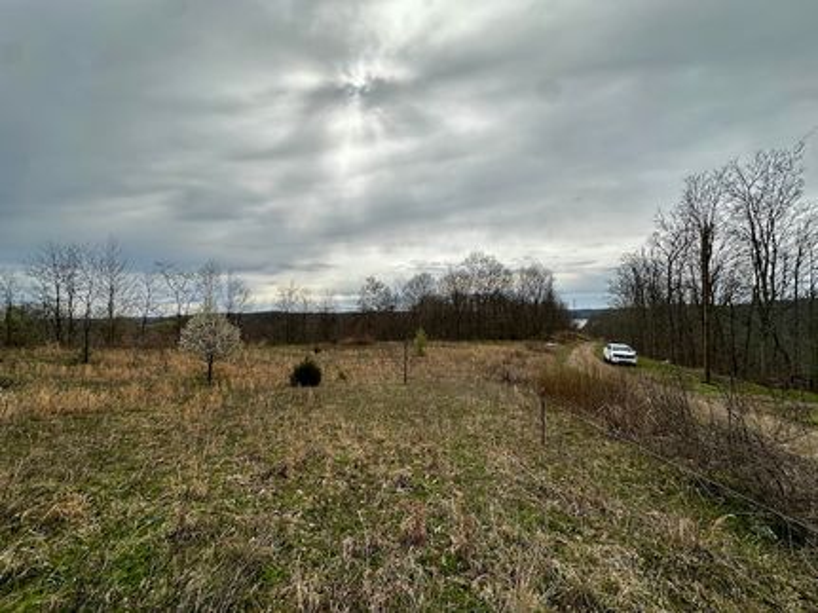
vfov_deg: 85.6
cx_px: 409
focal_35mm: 14
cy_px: 306
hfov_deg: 102.1
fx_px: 331
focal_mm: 2.22
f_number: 2.2
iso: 40
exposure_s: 1/1531
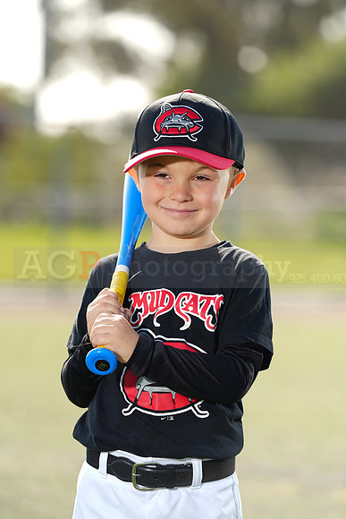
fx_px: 2723
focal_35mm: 189
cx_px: 173
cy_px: 260
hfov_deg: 7.3
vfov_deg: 10.9
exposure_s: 1/250
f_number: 4.5
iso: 64
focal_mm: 189
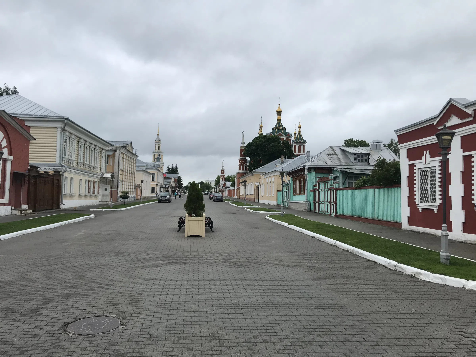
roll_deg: +0.6
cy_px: 178
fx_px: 385
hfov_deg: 63.4
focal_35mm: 28
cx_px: 238
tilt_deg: +4.9
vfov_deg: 49.7
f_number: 1.8
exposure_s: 1/987
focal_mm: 3.99
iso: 20
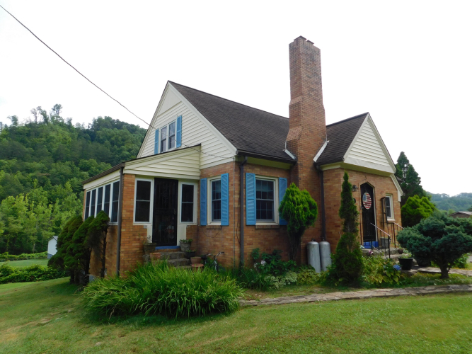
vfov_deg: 58.9
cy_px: 177
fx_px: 314
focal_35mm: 23
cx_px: 236
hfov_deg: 73.9
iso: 125
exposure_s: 1/800
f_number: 3
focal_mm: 4
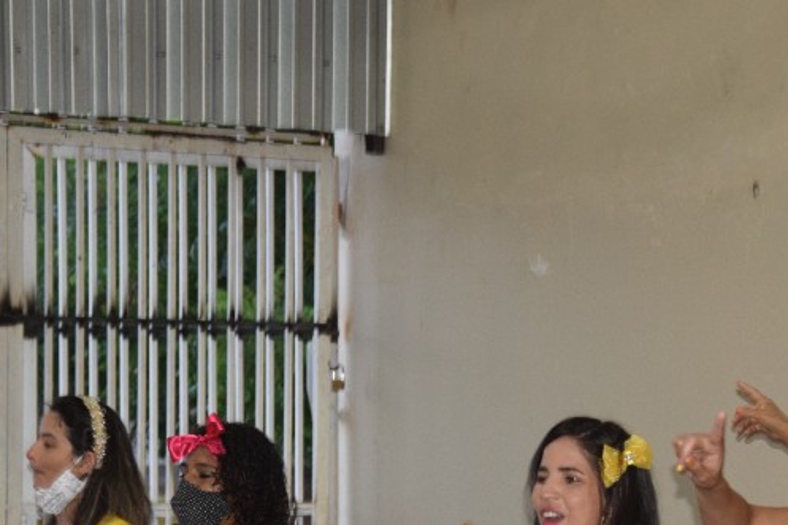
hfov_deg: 13.6
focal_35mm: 151
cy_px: 516
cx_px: 526
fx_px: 3304
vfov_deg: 9.0
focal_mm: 50
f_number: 5
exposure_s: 1/60
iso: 1250
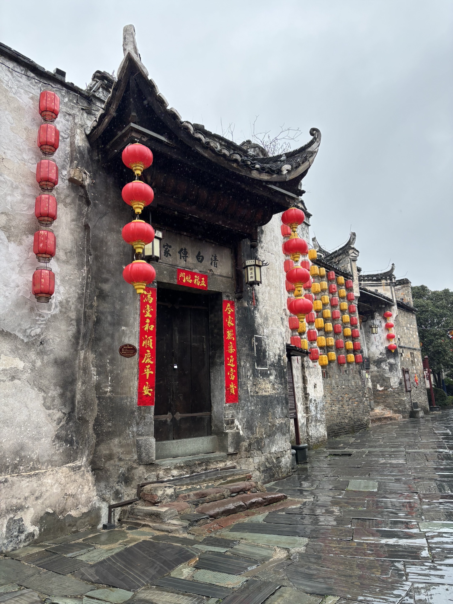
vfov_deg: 67.3
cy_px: 302
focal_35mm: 26
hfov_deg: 53.1
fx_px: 454
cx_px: 226
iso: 50
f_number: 1.6
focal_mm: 5.96
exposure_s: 1/305
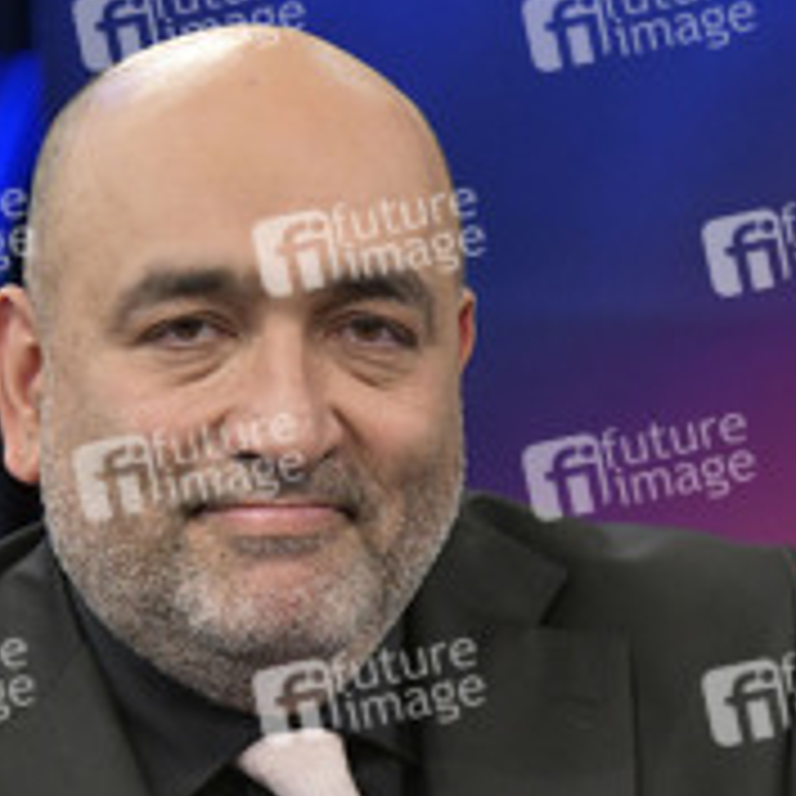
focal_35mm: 130
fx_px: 3382
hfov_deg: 13.4
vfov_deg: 13.4
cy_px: 580
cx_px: 250
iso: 2500
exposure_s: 1/200
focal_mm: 60
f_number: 5.6
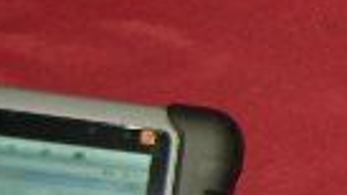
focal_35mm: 143
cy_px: 48
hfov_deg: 14.3
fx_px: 1315
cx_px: 471
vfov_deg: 8.5
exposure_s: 1/60
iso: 64
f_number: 2.8
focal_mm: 4.7
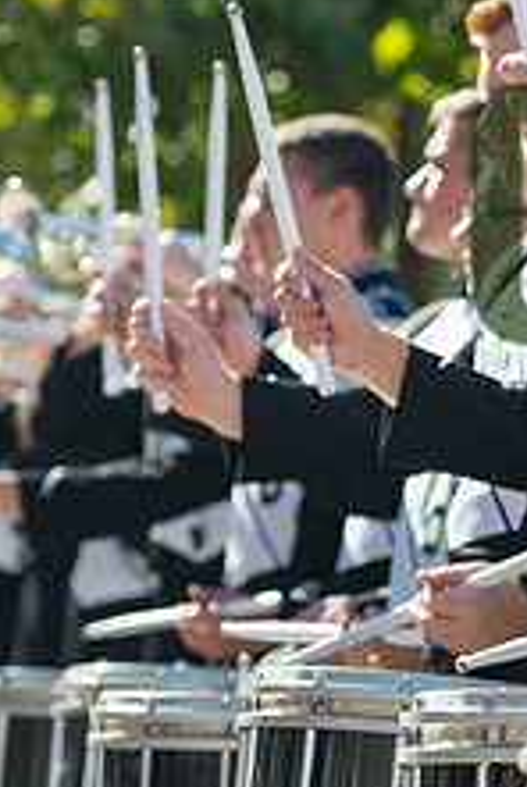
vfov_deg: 7.5
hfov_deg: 5.0
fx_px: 6019
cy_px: 249
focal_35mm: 275
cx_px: 741
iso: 200
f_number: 4.5
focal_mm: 105
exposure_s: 1/1000
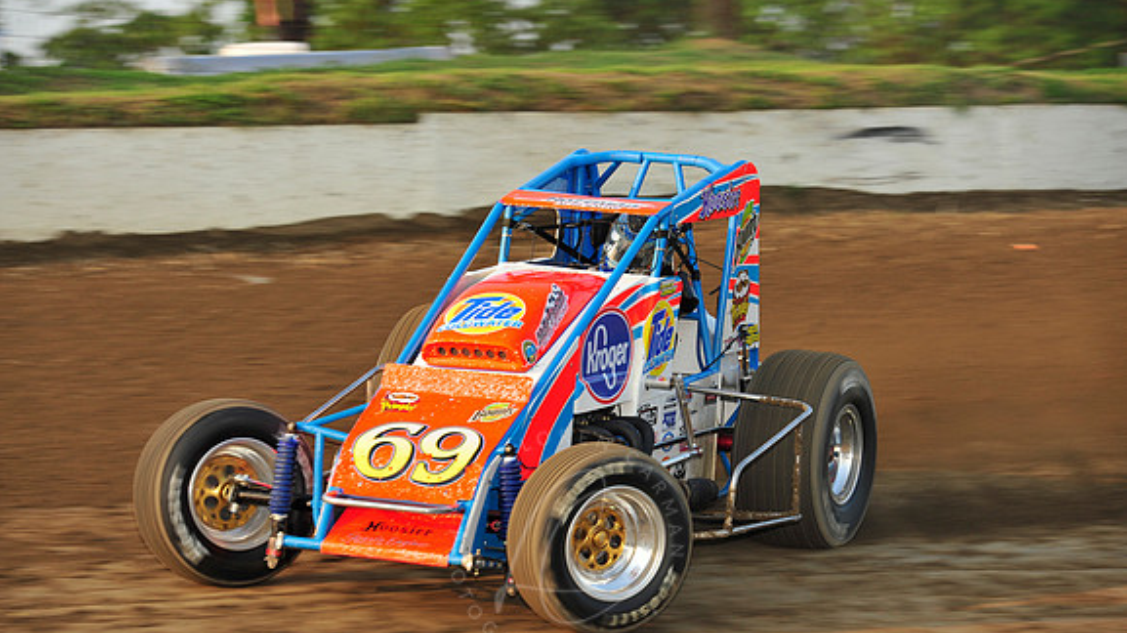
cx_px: 564
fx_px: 5347
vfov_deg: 6.8
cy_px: 367
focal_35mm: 179
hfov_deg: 12.0
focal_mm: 170
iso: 400
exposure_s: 1/320
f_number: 8
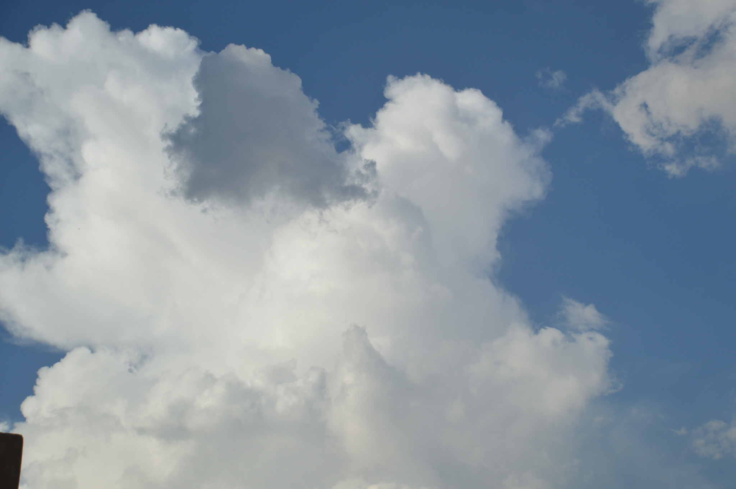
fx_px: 1226
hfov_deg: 33.4
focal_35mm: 60
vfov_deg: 22.6
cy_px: 244
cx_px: 368
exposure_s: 1/1250
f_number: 5
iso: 100
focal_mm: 40
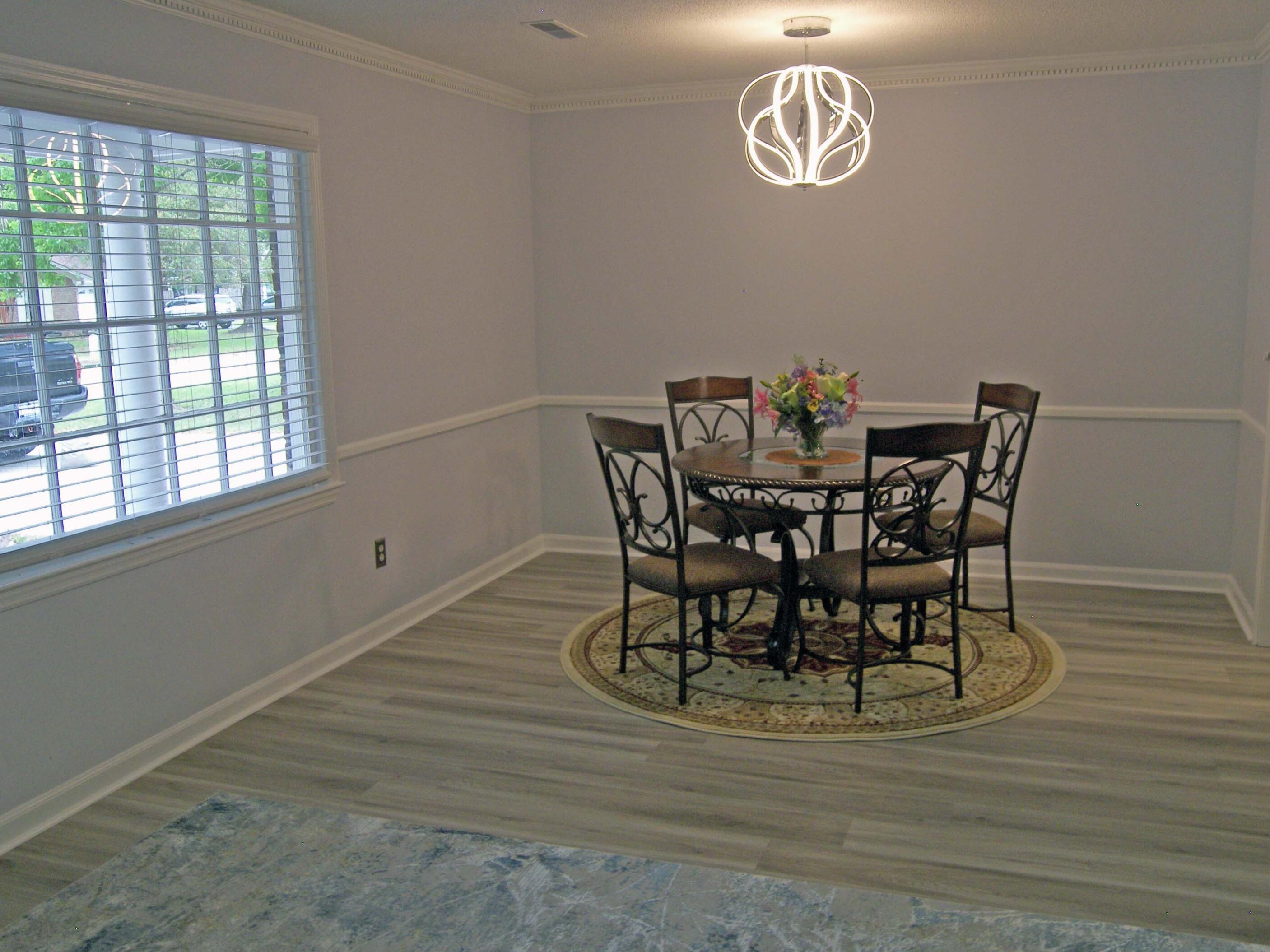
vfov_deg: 44.1
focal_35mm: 32
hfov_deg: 56.8
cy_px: 457
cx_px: 637
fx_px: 1174
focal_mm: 6.3
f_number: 3.2
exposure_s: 1/30
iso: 100
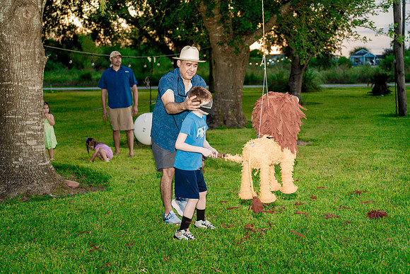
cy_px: 137
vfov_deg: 26.5
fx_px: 581
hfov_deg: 38.9
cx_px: 205
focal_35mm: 51
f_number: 3.2
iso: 2000
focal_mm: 51
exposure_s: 1/250
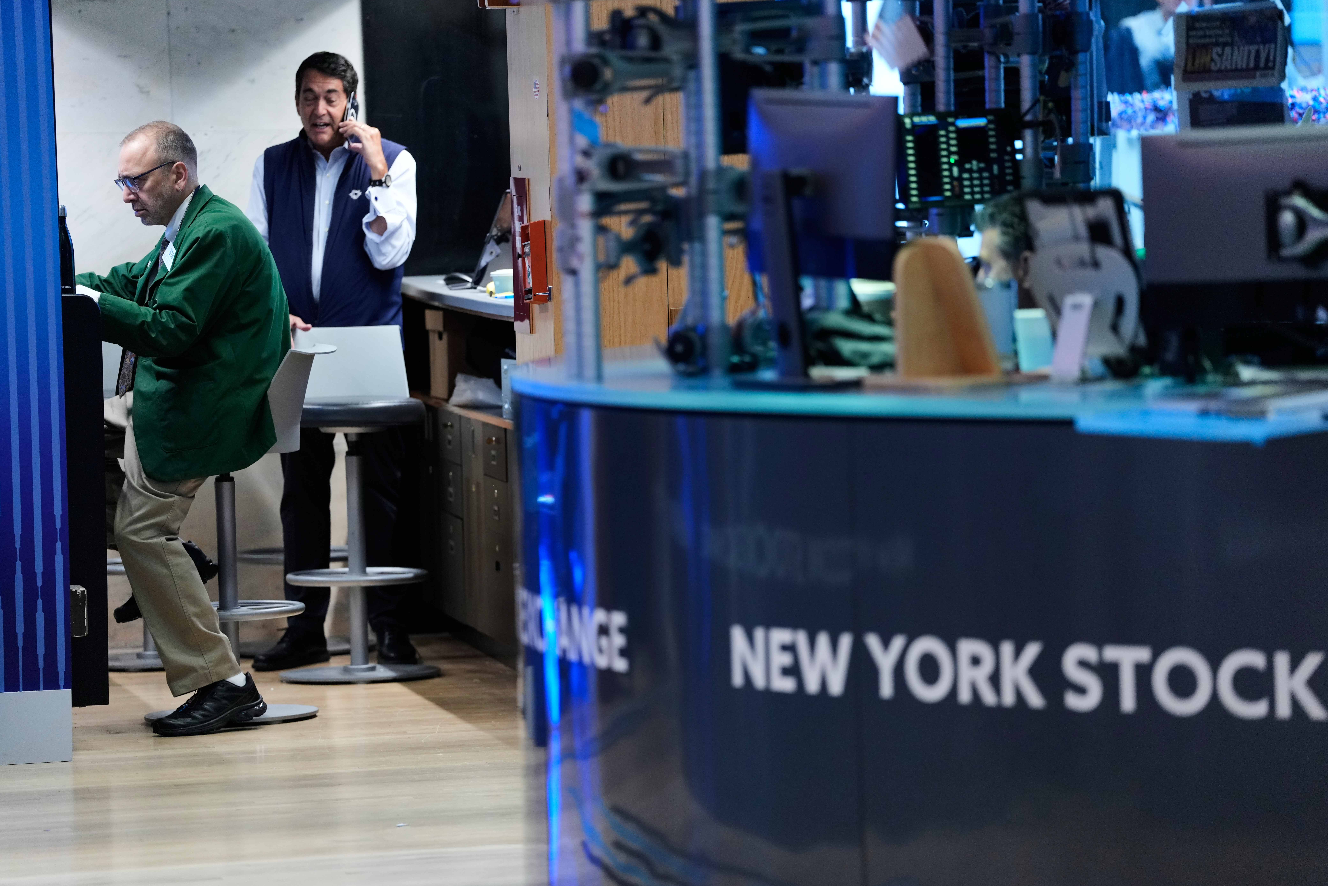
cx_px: 664
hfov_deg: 10.9
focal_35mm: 189
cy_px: 453
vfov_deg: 7.3
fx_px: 6972
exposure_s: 1/125
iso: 2000
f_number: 2.8
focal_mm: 182
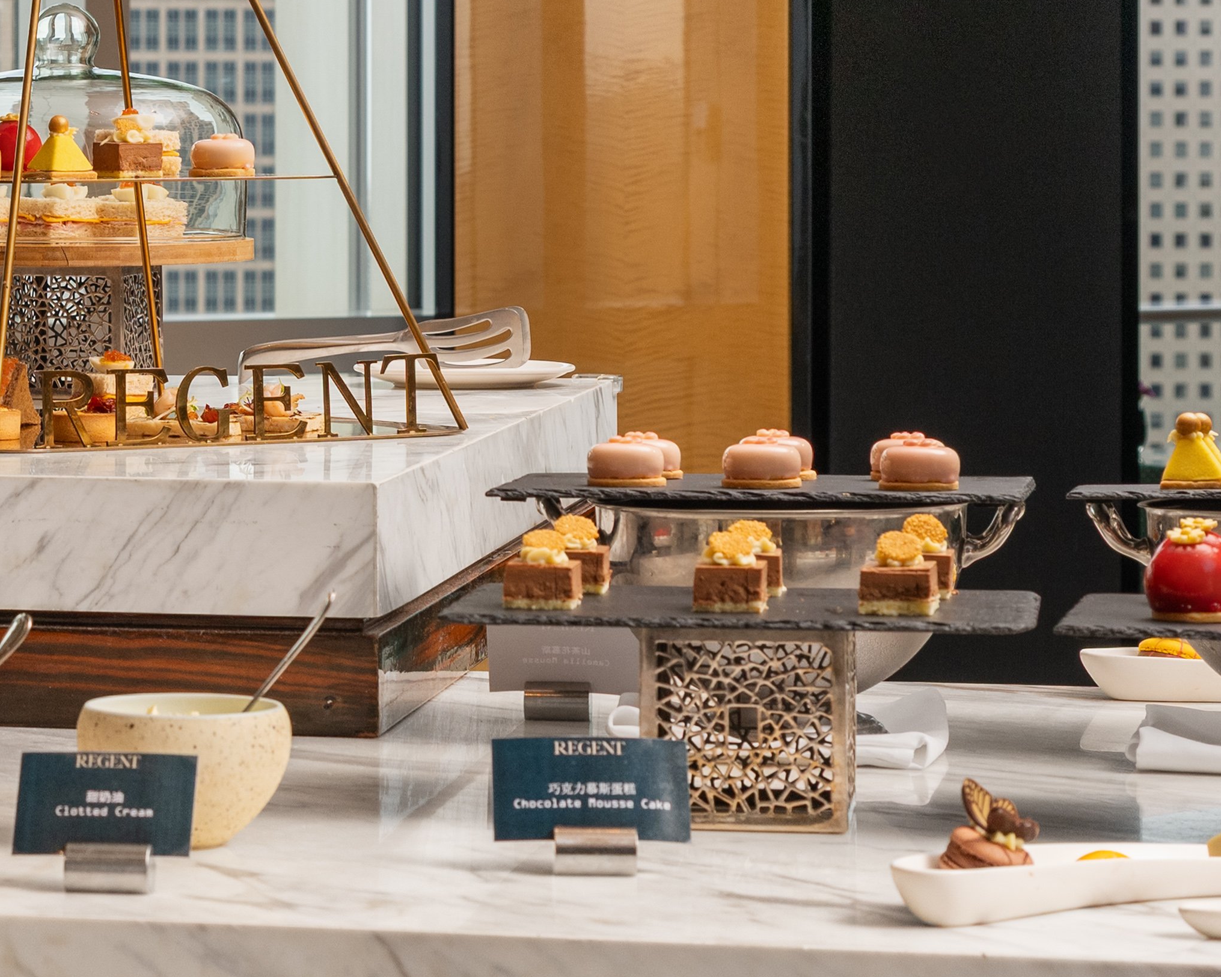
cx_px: -36
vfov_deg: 11.6
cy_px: 153
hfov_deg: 14.3
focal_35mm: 132
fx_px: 4767
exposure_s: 1/200
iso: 200
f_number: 5.6
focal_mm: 34.5
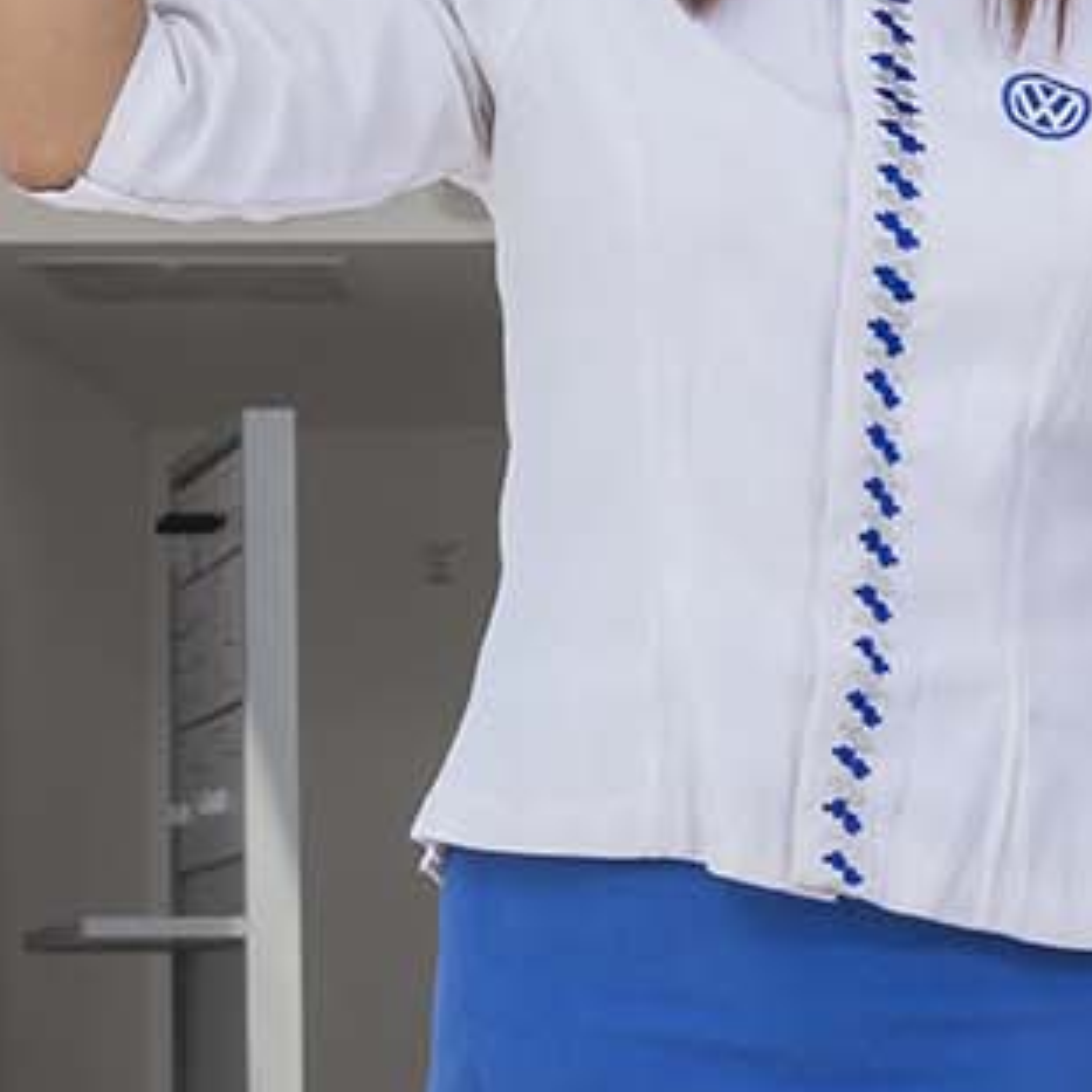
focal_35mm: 181
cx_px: 1450
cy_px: 899
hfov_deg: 9.5
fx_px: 6460
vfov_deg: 9.6
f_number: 9
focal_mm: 46
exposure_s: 1/200
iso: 500
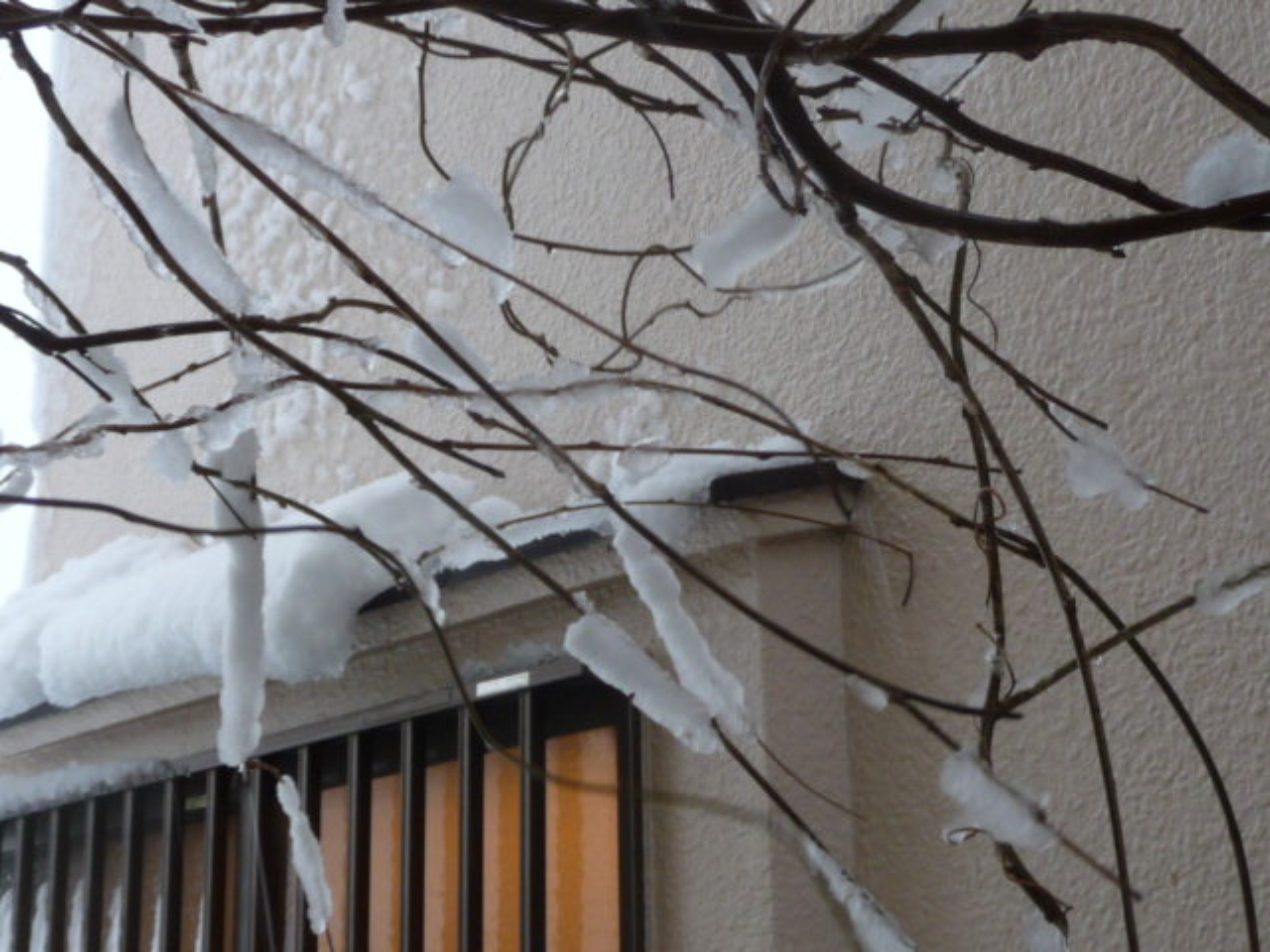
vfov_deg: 24.4
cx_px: 635
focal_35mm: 60
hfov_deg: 32.2
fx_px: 2201
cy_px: 476
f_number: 3.7
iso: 125
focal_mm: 6
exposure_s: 1/30
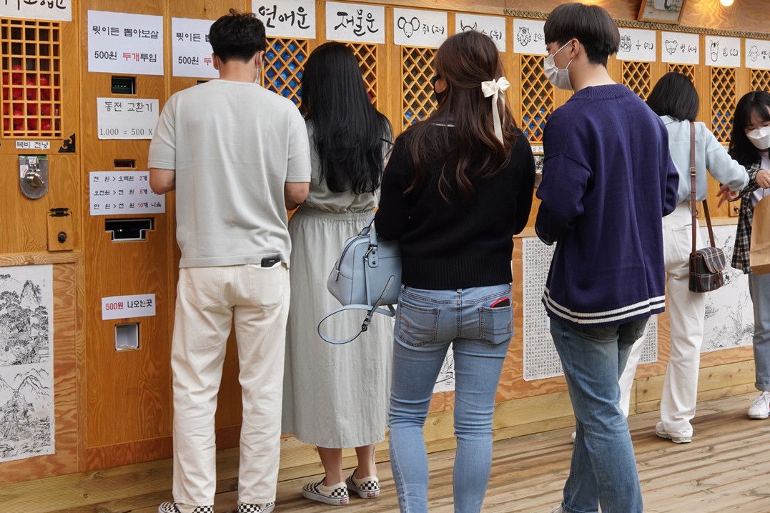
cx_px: 445
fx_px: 1390
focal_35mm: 65
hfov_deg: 30.9
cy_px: 199
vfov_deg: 20.9
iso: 640
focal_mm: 35
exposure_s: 1/100
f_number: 11
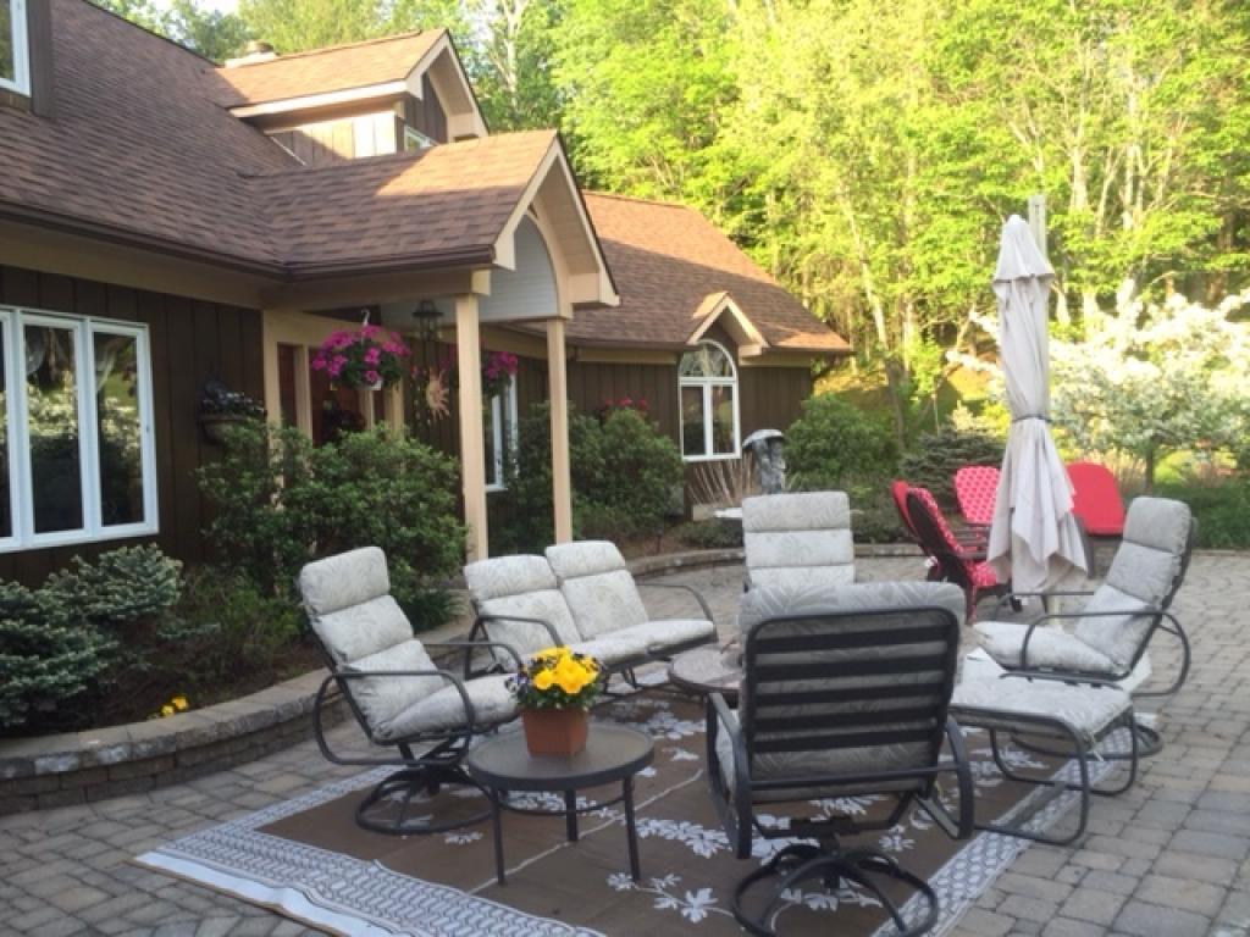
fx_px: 1047
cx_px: 625
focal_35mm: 29
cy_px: 468
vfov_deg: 48.2
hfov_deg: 61.7
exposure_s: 1/148
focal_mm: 4.15
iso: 32
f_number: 2.2
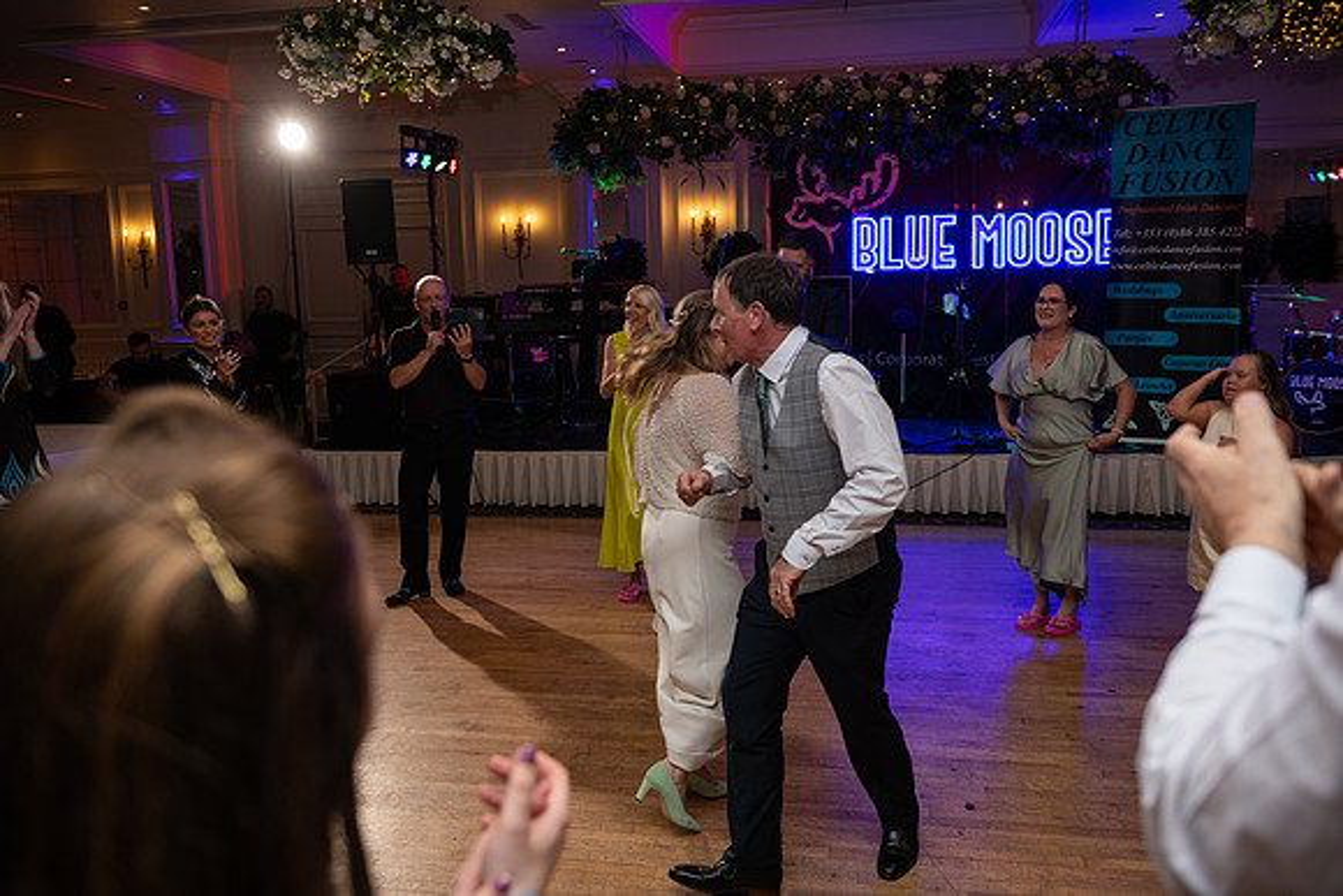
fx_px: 1082
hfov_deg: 63.6
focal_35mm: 29
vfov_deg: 45.0
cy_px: 448
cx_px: 672
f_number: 3.5
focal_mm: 29
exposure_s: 1/160
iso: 500
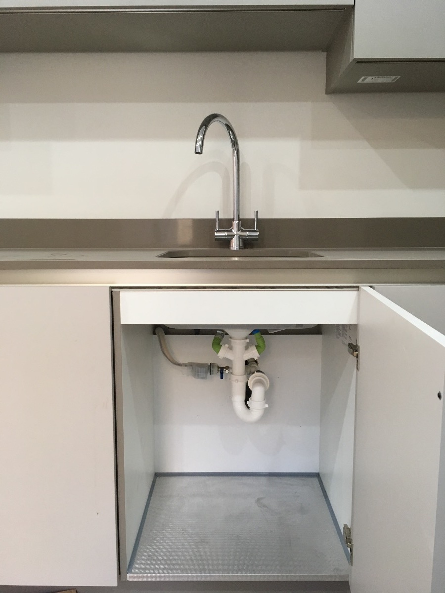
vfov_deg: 61.7
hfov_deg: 48.2
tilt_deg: -7.9
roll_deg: -0.5
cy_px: 296
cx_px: 222
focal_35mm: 29
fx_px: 497
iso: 125
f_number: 2.2
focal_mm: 4.15
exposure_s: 1/33
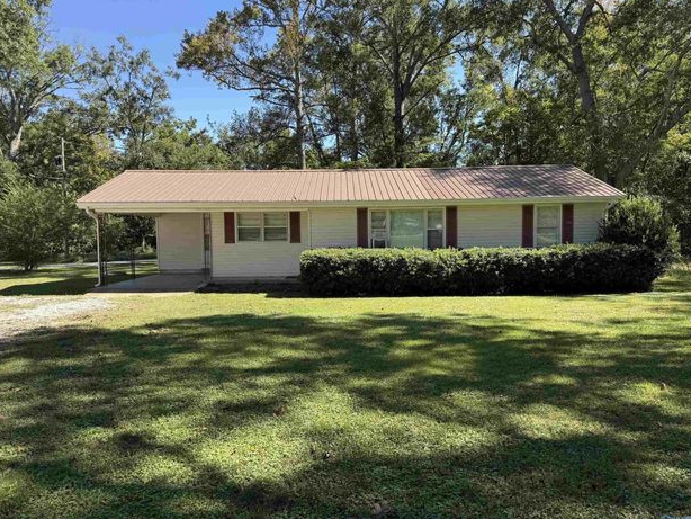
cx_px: 346
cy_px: 261
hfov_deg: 69.4
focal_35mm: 25
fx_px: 499
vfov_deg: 54.9
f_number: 1.78
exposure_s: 1/1437
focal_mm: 6.76
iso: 100
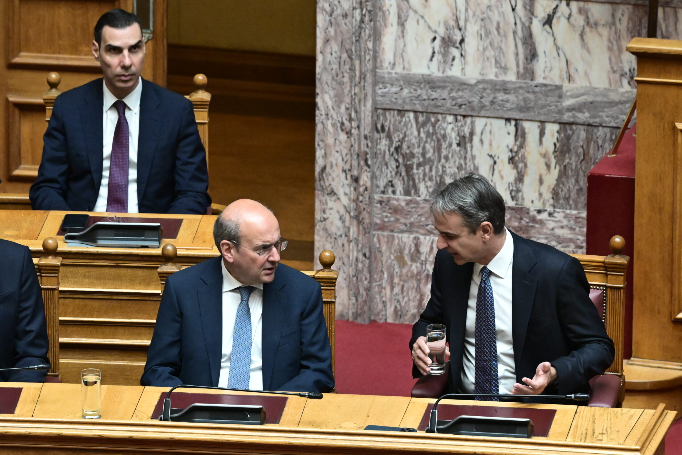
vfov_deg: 4.6
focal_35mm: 300
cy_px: 228
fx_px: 5683
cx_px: 341
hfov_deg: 6.9
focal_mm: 200
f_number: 5.6
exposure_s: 1/500
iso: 8000
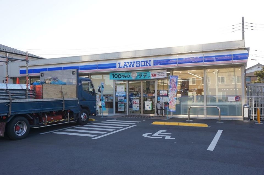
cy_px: 88
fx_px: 242
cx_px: 132
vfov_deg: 39.9
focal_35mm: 33
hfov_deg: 57.3
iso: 100
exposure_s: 1/80
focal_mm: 22
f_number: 6.3
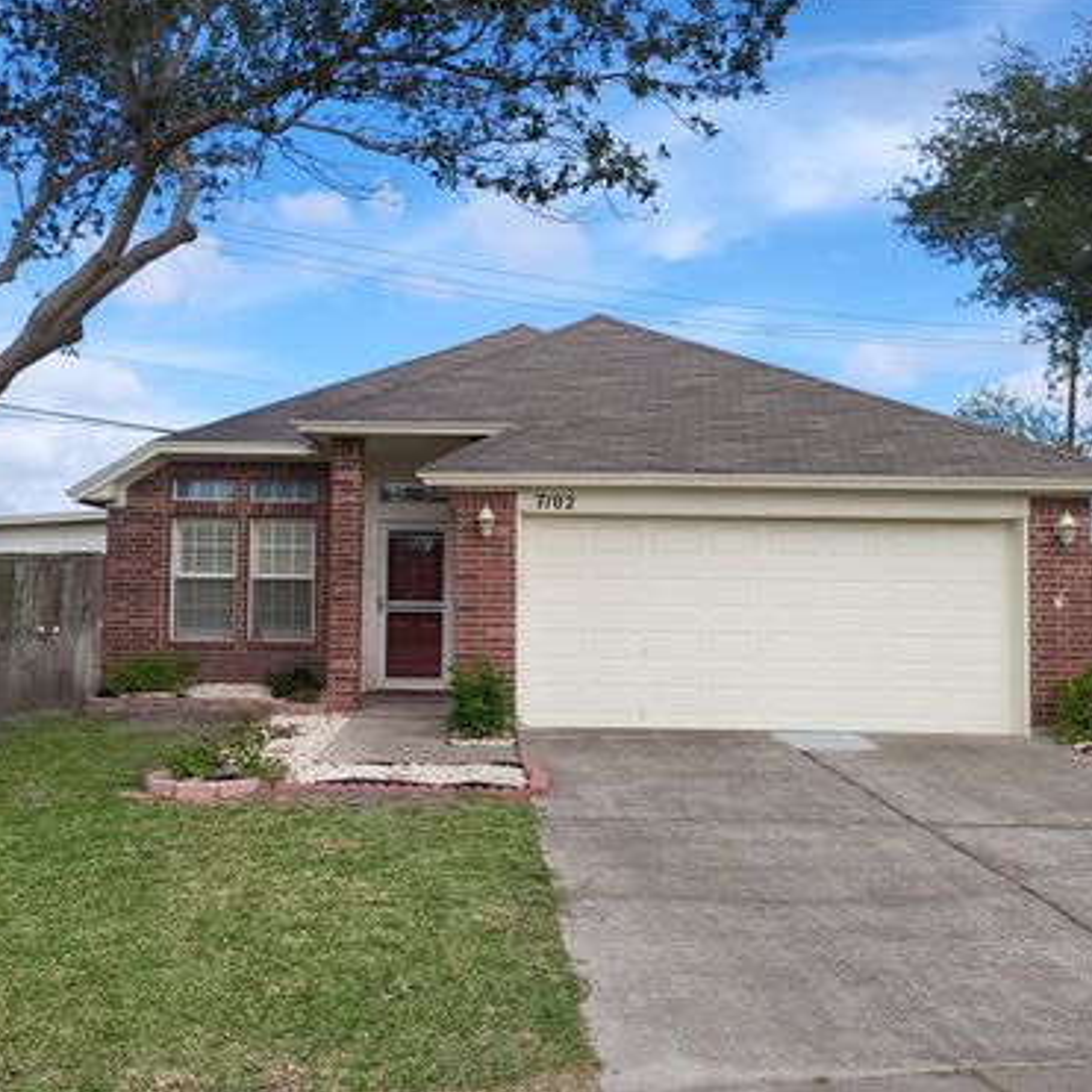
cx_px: 465
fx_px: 1106
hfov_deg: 52.3
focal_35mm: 31
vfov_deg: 52.5
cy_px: 543
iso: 40
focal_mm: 5.4
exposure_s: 1/1941
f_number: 1.8
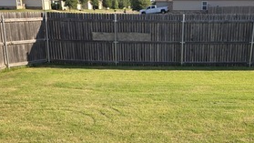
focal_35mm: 60
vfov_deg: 19.2
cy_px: 159
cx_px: 165
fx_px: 404
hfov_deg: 34.6
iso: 80
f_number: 1.7
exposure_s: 1/2558
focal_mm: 6.3
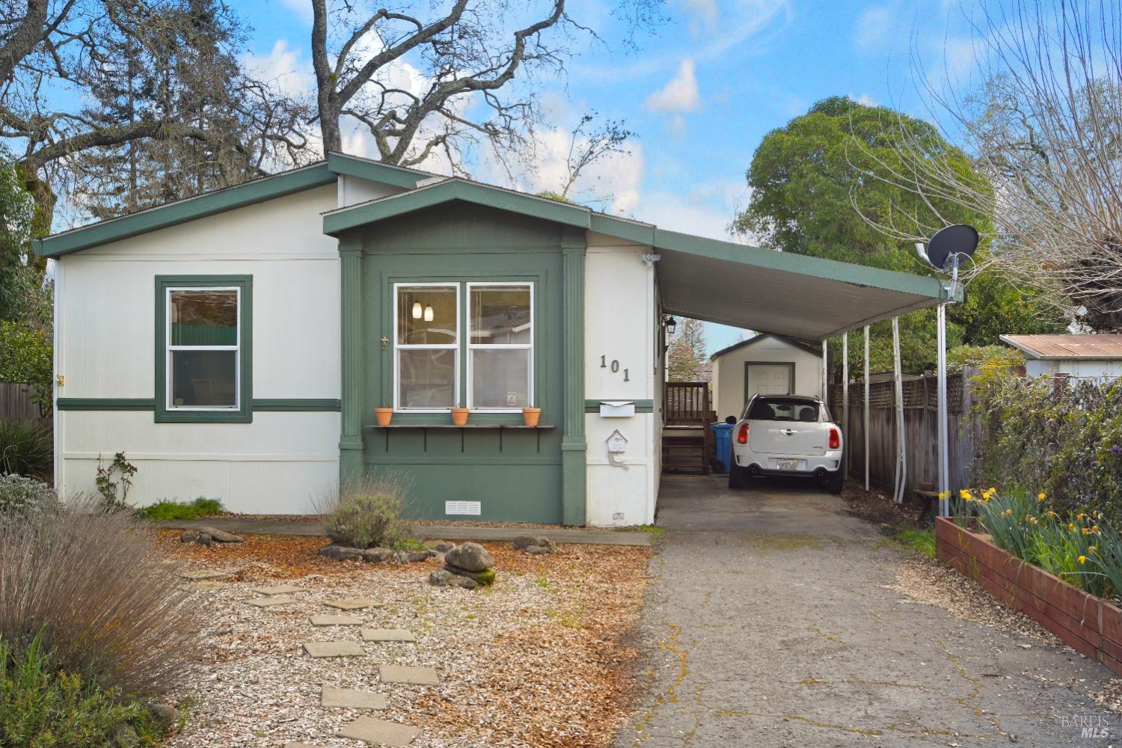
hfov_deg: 53.1
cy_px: 374
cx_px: 561
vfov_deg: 36.9
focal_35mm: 36
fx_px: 1122
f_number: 4.5
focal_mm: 24
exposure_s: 1/80
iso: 100
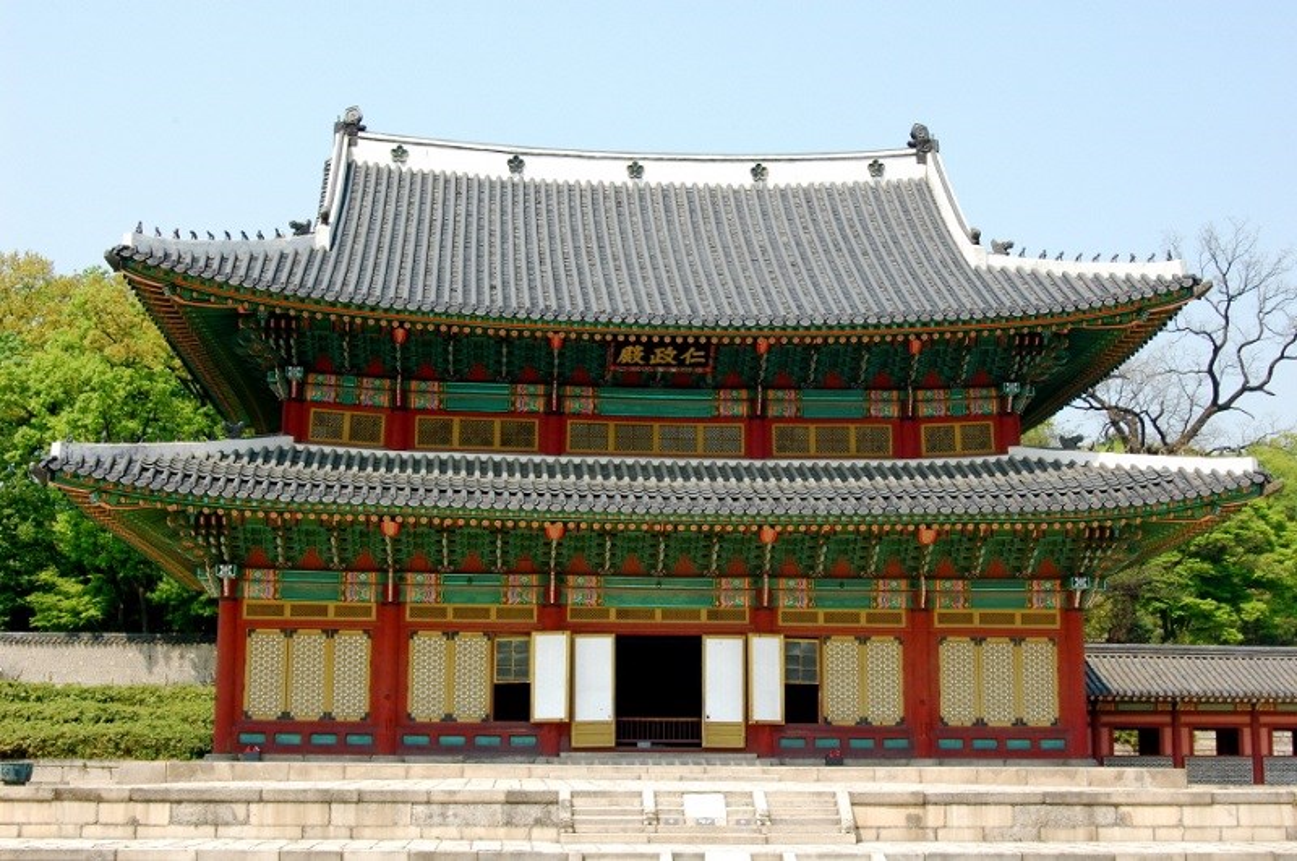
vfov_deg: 23.7
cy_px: 430
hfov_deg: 35.1
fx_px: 2051
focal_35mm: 57
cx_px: 648
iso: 400
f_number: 16
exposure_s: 1/100
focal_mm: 38
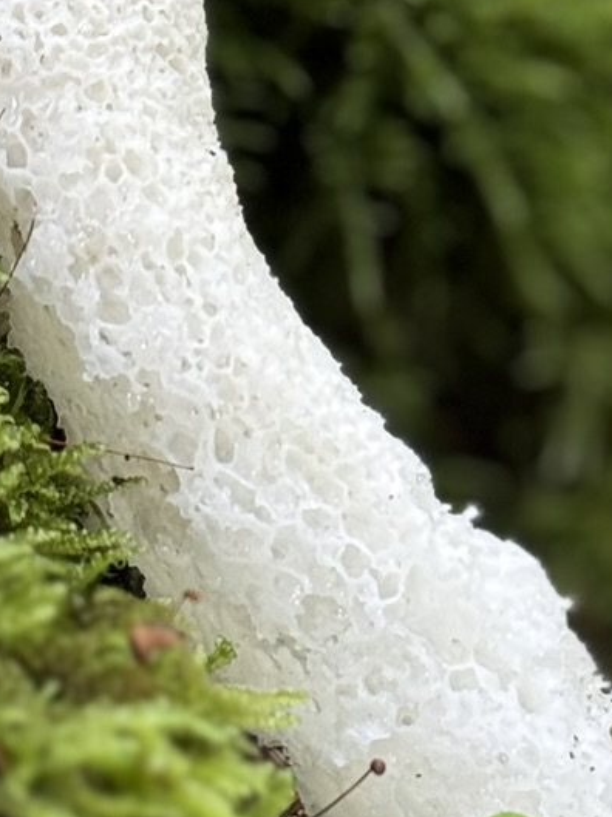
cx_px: 807
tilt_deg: -8.4
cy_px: 431
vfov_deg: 10.6
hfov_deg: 7.9
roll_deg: -0.3
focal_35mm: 186
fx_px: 4390
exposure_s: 1/70
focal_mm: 6.76
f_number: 1.78
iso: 100
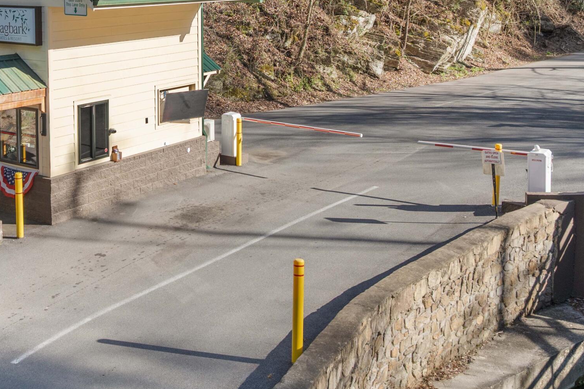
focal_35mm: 50
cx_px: 171
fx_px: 811
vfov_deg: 25.9
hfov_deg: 38.9
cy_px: 24
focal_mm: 12.29
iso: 130
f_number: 2.8
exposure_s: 1/25
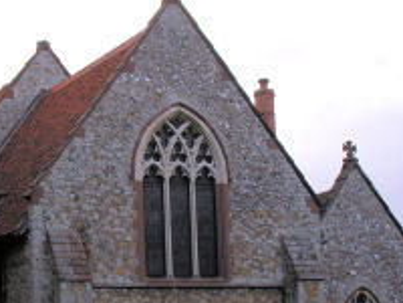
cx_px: 97
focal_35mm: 106
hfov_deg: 18.4
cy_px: 219
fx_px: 1234
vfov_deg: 13.9
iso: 50
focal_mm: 11.8
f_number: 4.8
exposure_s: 1/131
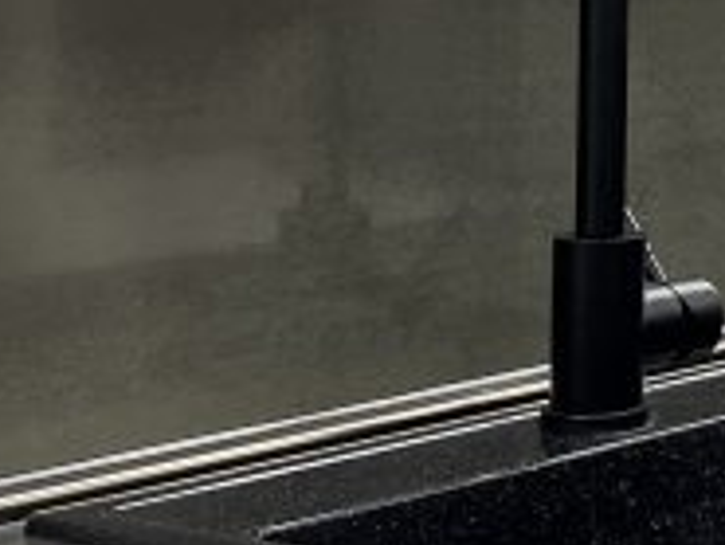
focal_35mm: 144
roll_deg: -0.5
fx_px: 3018
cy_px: -227
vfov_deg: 10.0
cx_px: 1379
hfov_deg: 12.3
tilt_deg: +0.5
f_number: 1.5
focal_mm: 5.7
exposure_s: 1/156
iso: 40
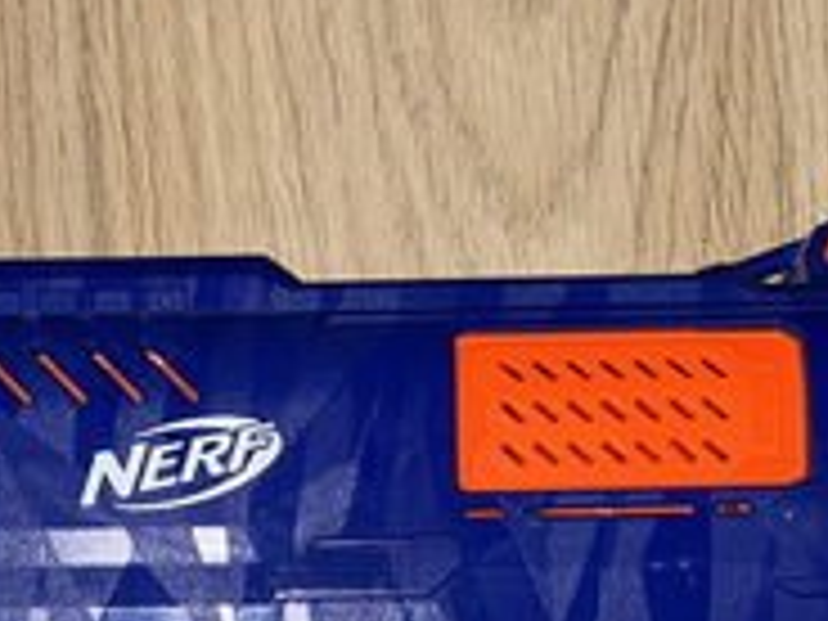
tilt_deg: -85.8
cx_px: 180
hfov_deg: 22.7
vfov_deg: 16.6
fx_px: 2033
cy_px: 747
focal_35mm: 85
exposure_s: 1/41
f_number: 1.5
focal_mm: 5.7
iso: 50
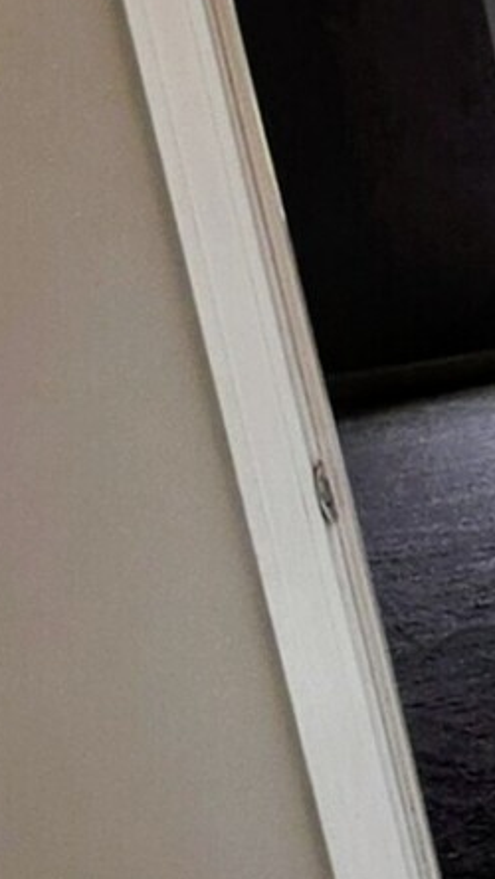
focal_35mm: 98
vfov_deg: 21.7
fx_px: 2285
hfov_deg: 7.3
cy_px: 348
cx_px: 2158
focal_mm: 2.2
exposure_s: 1/120
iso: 32
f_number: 1.9
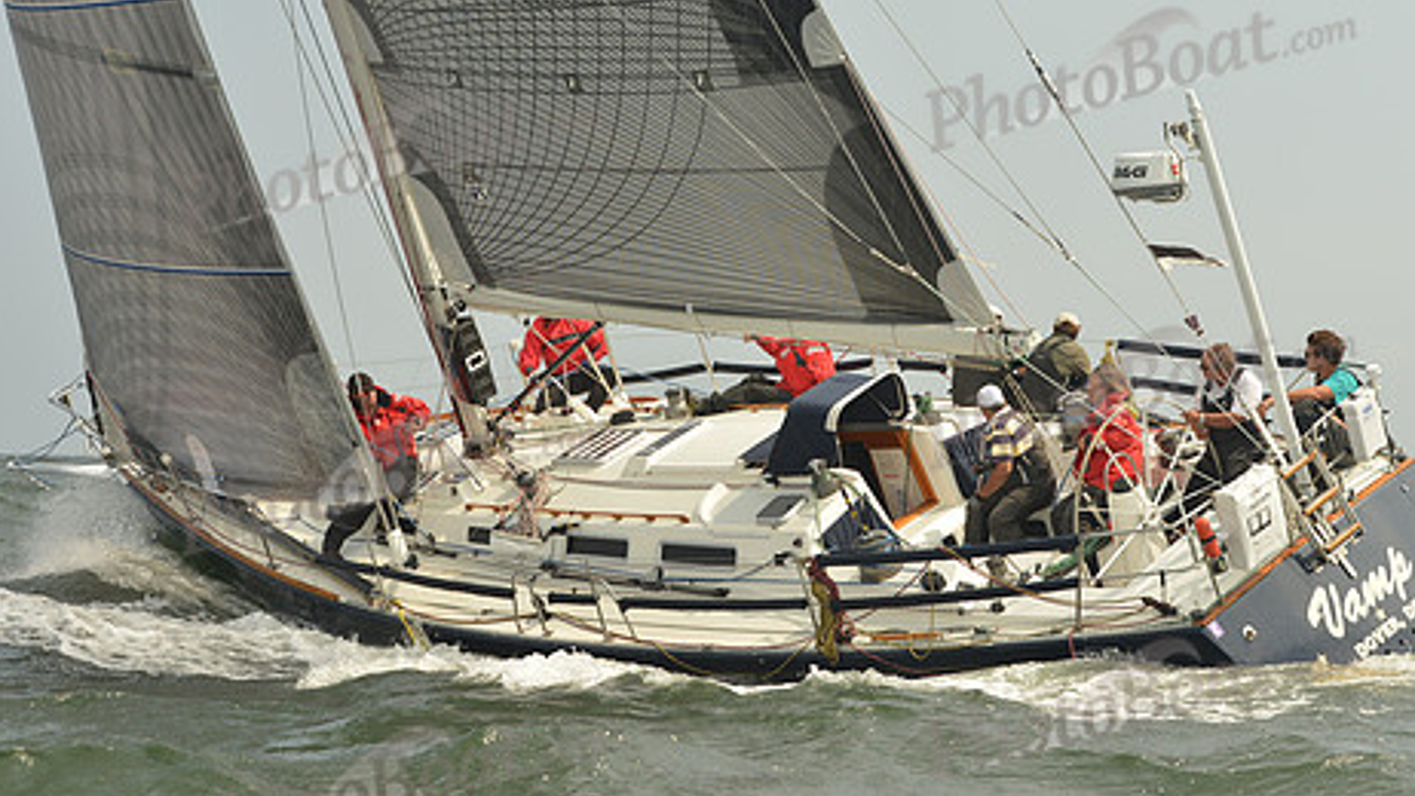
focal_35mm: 92
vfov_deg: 13.1
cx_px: 769
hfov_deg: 23.2
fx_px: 3452
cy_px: 274
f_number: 8
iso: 320
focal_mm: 70
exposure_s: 1/1250
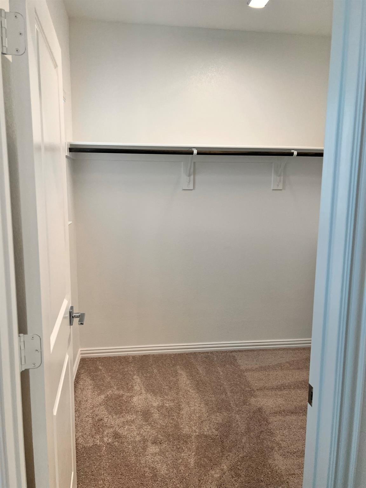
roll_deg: +0.3
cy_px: 244
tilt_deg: -5.6
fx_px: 367
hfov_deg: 53.1
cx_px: 183
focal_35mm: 26
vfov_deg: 67.3
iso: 50
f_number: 1.5
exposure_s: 1/120
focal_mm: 5.7
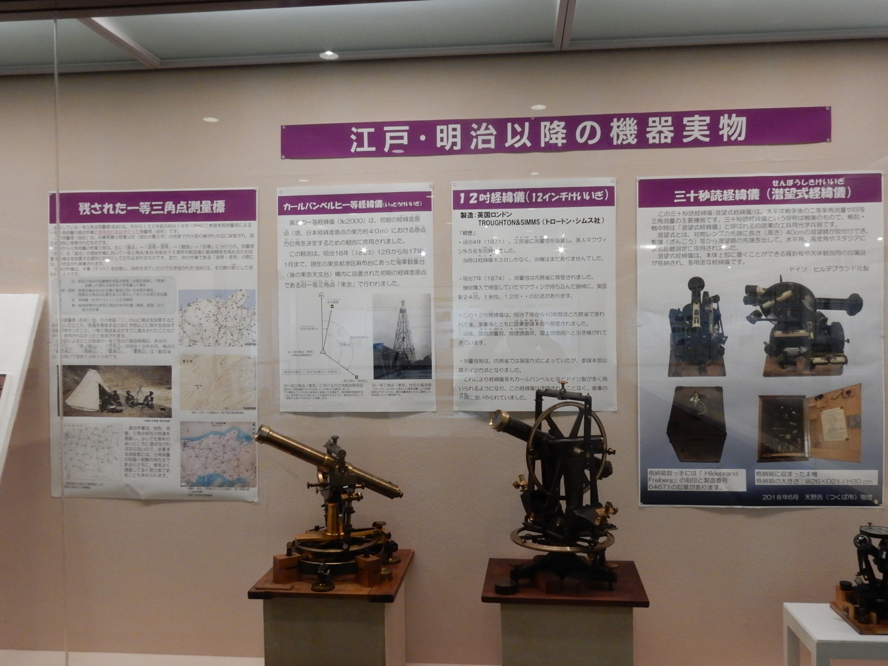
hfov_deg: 60.0
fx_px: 770
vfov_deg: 46.8
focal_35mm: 30
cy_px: 333
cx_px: 444
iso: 400
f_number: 6
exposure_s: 1/8
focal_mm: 5.4
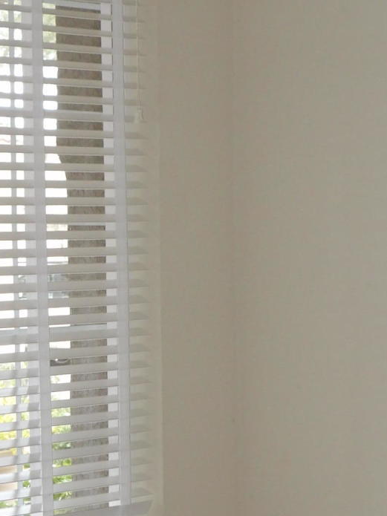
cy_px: 309
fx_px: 1417
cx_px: 64
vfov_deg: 20.6
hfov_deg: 15.4
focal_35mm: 95
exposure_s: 1/33
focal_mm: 5.9
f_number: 3.1
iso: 200
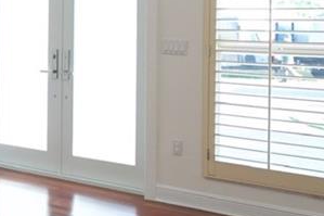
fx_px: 675
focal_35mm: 75
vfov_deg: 17.9
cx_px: -39
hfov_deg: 25.0
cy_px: 18
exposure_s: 1/125
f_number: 2.8
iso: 400
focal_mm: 14
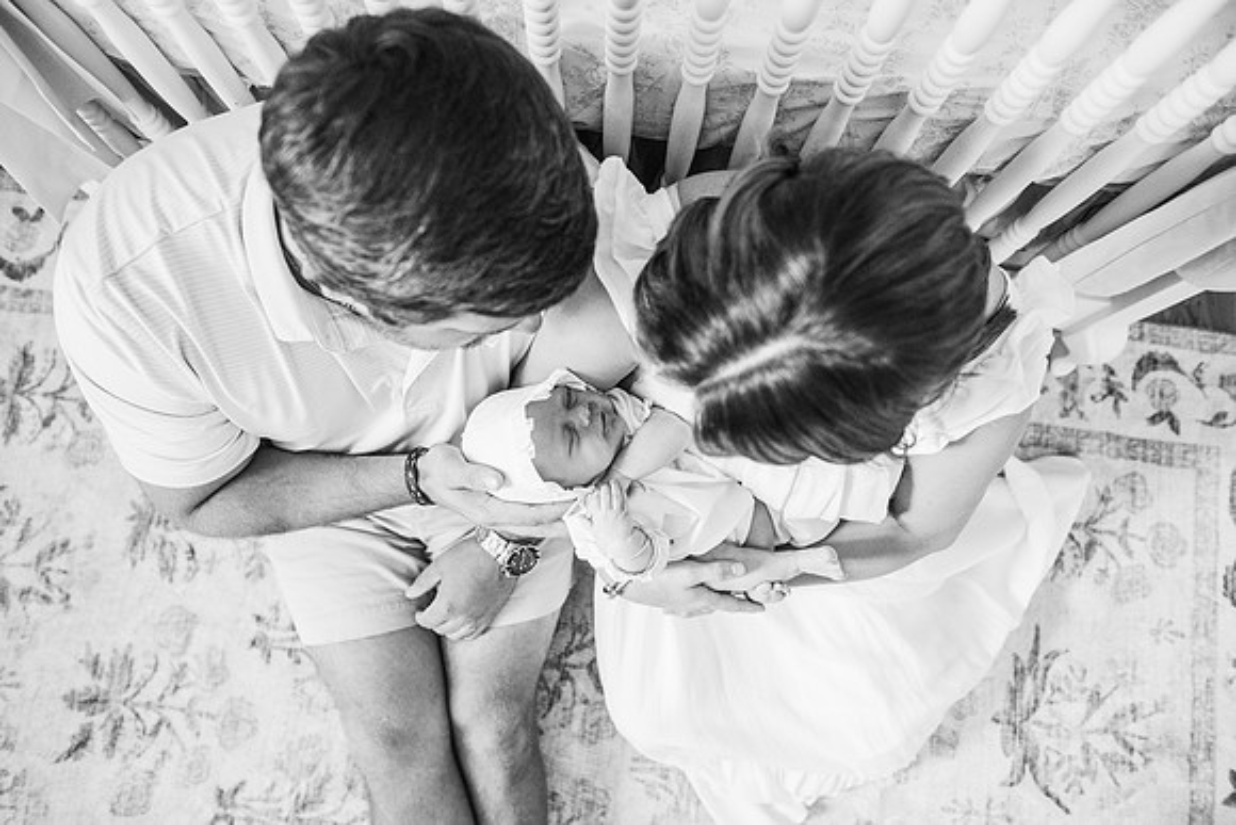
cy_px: 412
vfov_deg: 53.2
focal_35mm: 24
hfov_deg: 73.7
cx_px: 618
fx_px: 824
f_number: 2.8
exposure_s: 1/200
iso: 2000
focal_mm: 24
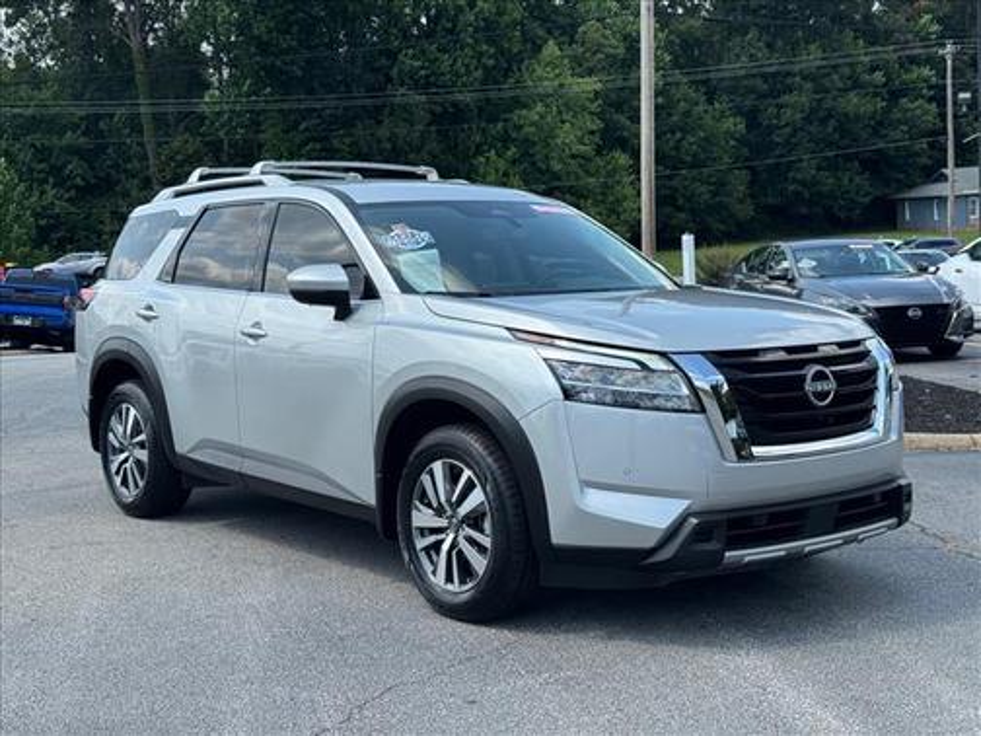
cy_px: 368
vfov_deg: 30.3
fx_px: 1360
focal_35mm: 48
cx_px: 490
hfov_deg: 39.7
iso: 64
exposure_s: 1/2959
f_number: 1.78
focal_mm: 6.76
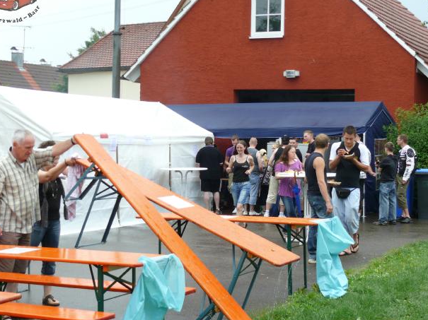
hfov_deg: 29.4
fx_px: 816
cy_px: 149
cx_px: 216
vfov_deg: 22.2
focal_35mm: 66
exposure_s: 1/200
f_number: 4
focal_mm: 12.1
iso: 100
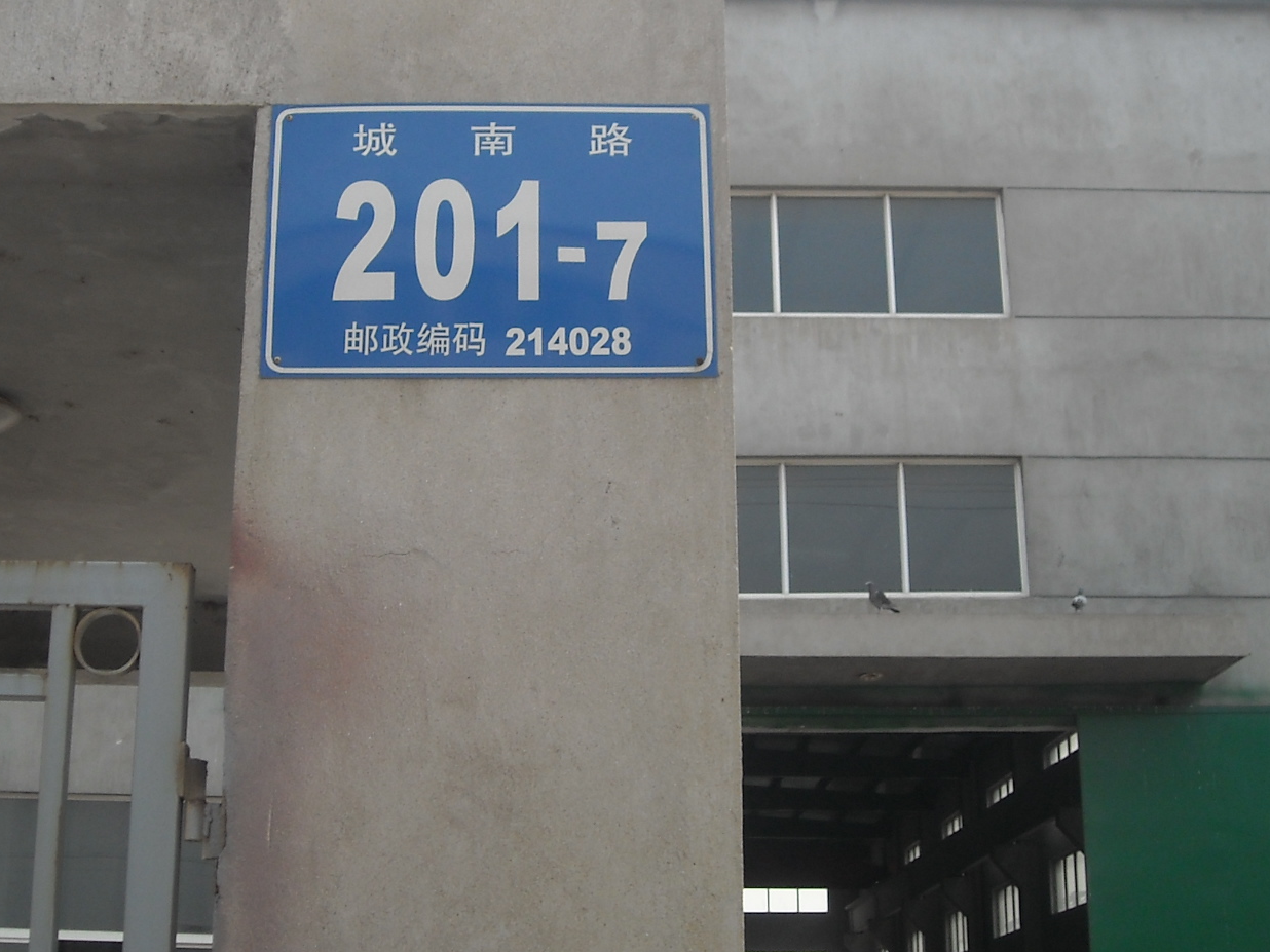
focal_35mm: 58
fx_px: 2128
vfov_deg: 25.1
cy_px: 312
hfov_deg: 33.2
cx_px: 533
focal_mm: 5.7
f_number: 5.6
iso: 64
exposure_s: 1/148
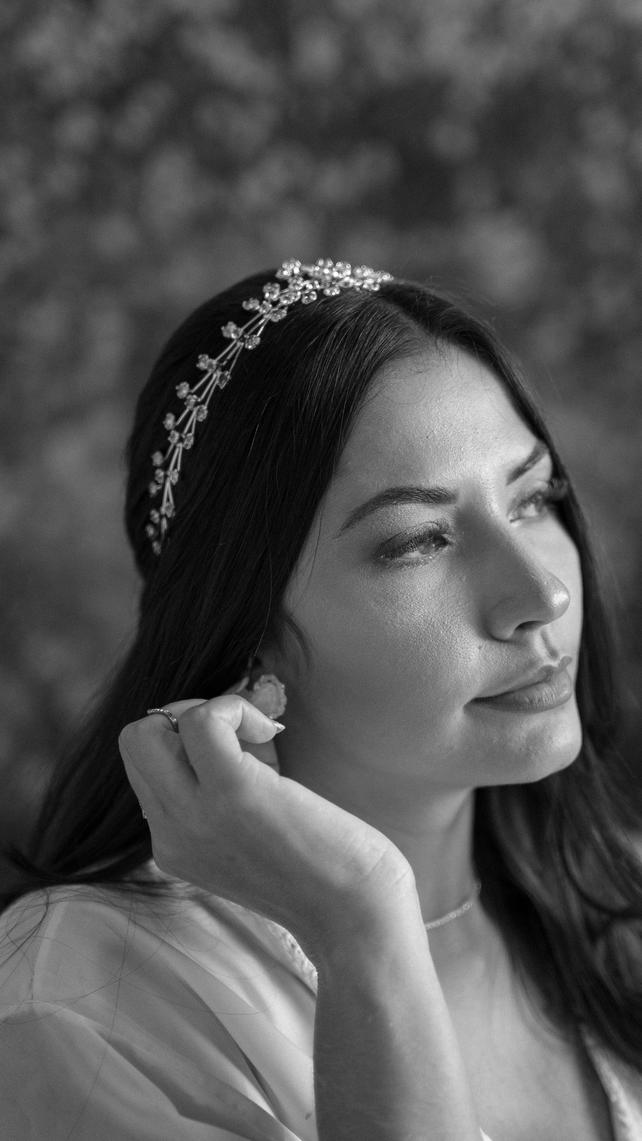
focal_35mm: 55
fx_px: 1665
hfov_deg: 21.8
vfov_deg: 37.8
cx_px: 366
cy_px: 568
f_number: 1.4
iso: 500
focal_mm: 35
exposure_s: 1/500
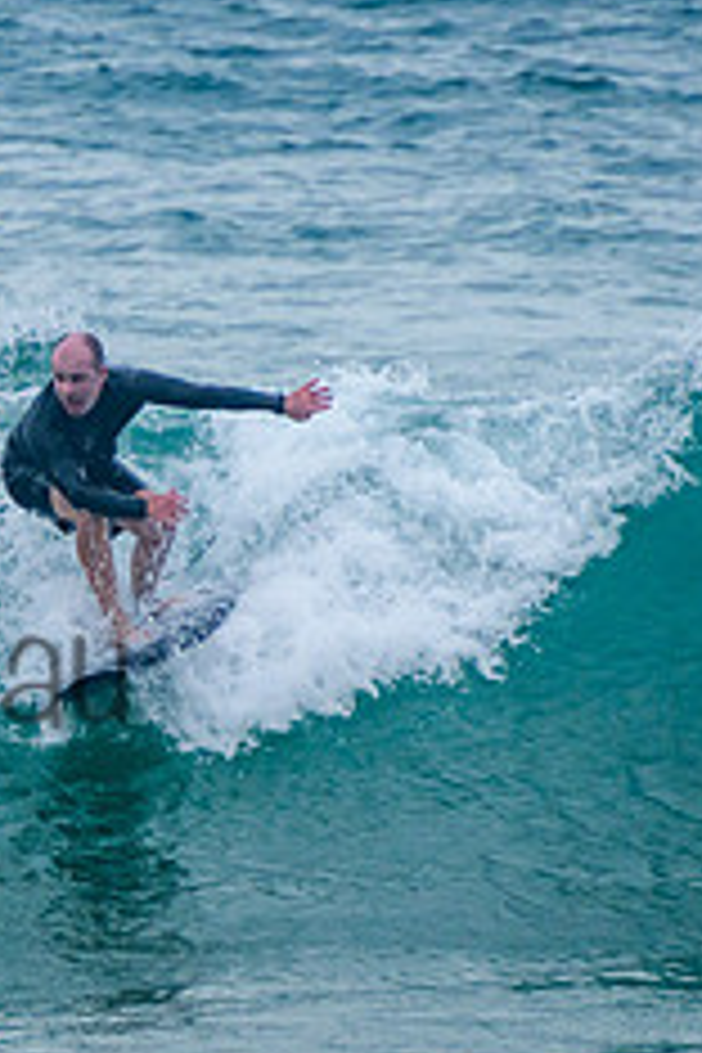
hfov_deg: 1.0
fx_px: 39952
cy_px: 606
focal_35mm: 1366
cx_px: -76
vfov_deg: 1.5
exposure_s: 1/2000
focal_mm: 400
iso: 500
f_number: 7.1
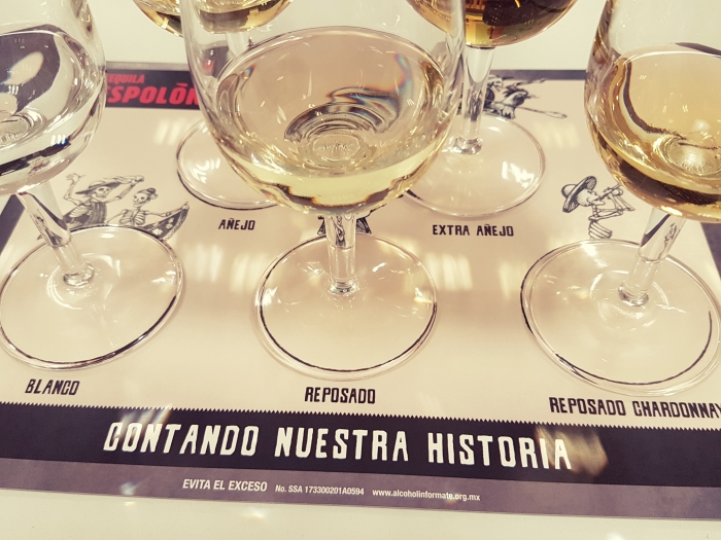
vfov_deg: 53.1
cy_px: 270
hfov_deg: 67.3
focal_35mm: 26
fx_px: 542
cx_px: 360
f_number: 1.7
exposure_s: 1/60
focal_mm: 4.2
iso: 100
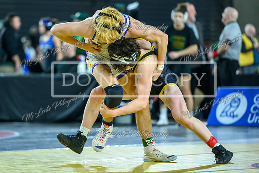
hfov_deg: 8.2
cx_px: 105
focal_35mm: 250
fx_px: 1800
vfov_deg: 5.5
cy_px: 76
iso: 2500
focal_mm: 200
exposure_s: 1/800
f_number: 2.8
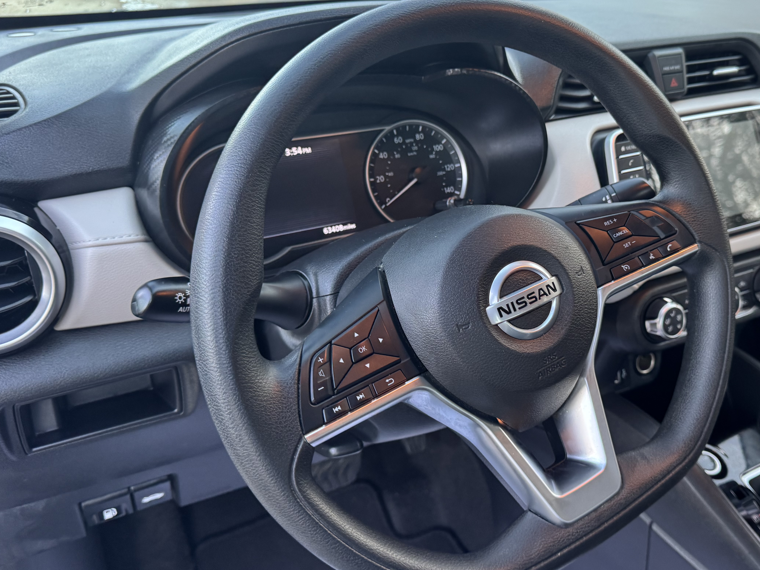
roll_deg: -0.8
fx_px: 725
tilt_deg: -23.1
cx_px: 459
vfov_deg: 42.8
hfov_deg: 54.9
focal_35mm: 33
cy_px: 245
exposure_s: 1/82
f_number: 1.78
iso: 200
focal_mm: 6.76
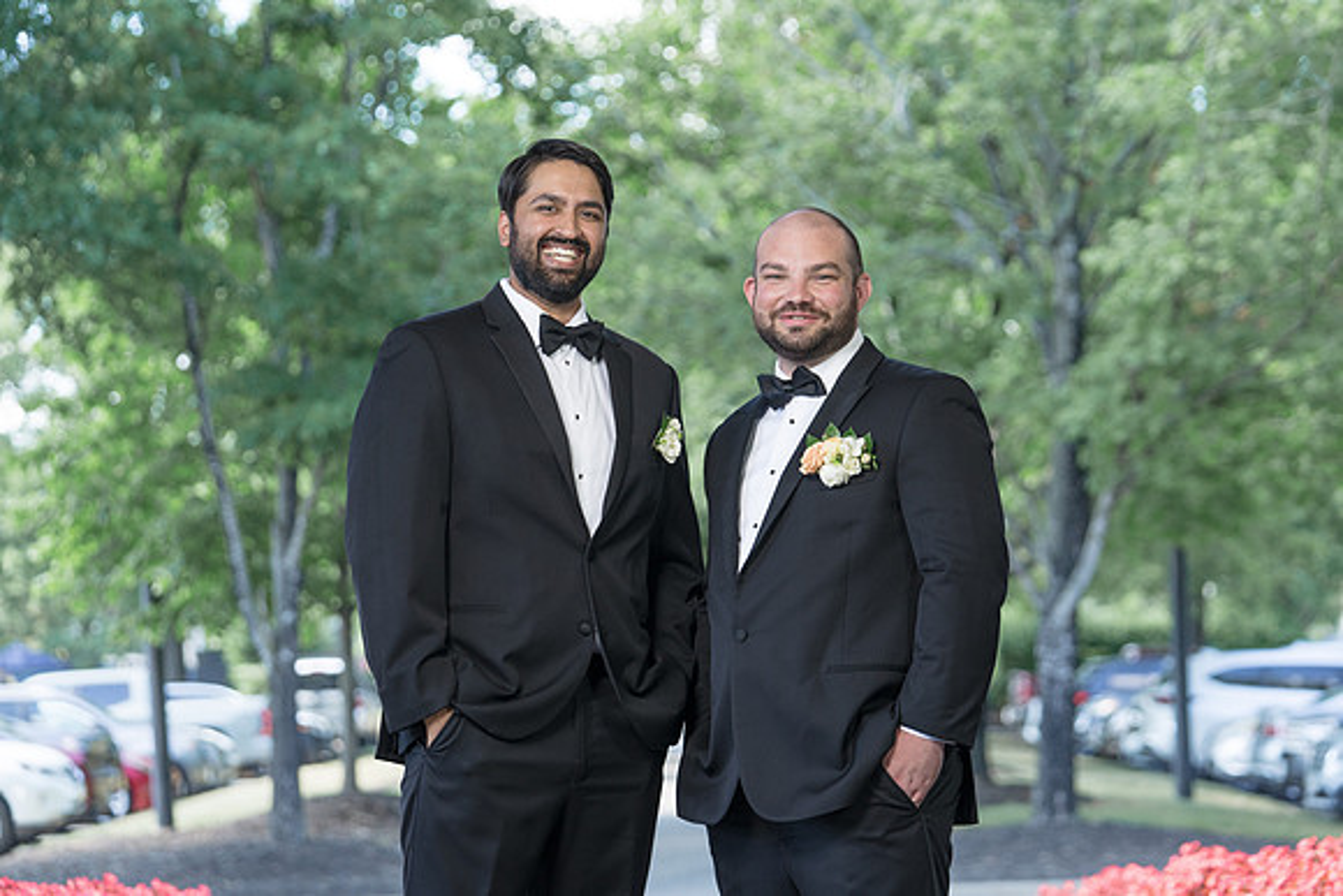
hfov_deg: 19.5
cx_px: 659
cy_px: 456
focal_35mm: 105
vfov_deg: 13.1
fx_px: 3913
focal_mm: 103
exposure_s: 1/250
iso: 250
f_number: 4
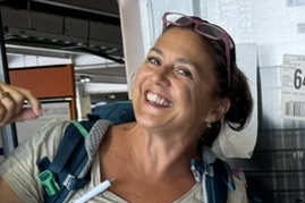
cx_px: 354
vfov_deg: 13.4
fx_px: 804
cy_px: 318
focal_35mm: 95
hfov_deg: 20.3
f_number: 1.78
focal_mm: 6.76
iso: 100
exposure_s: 1/120
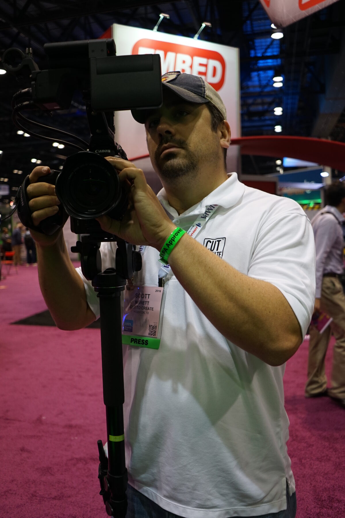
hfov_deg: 43.6
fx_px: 431
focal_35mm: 30
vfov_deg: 61.9
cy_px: 259
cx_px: 172
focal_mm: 20
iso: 400
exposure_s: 1/60
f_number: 2.8
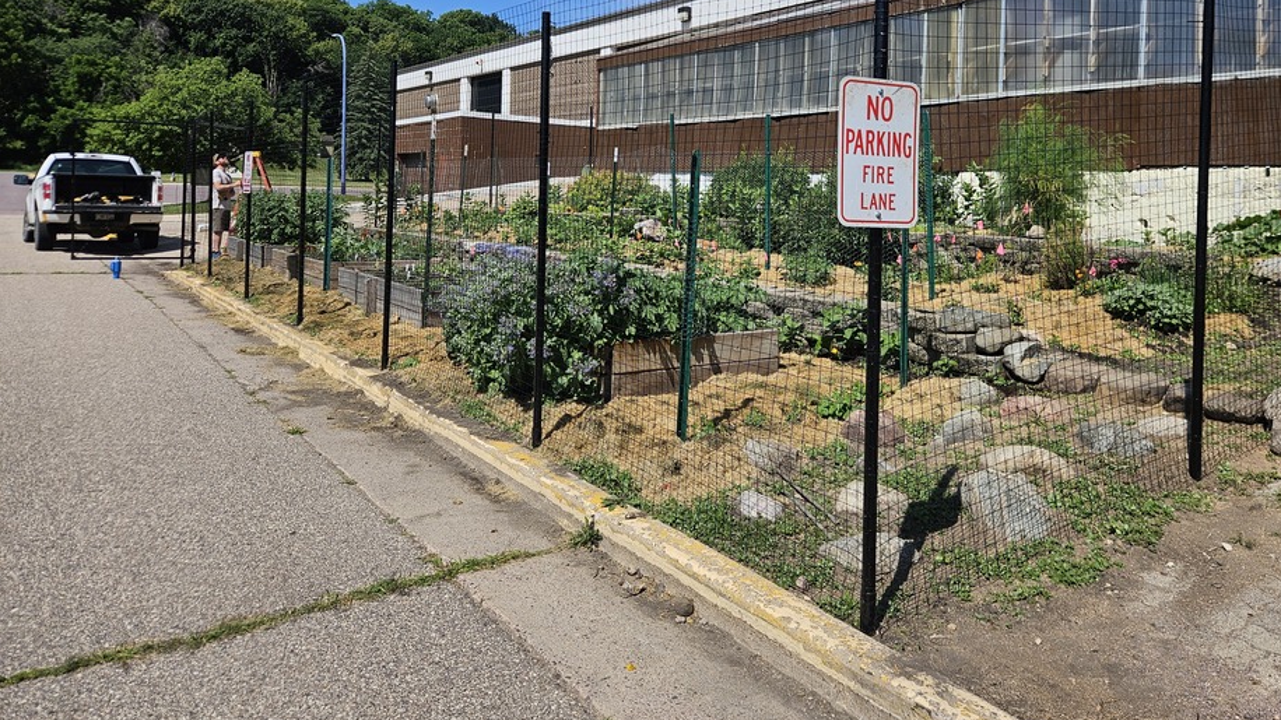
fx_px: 951
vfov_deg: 40.6
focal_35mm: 28
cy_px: 201
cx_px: 715
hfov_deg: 67.7
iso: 25
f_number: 1.8
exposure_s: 1/2359
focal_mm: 5.4
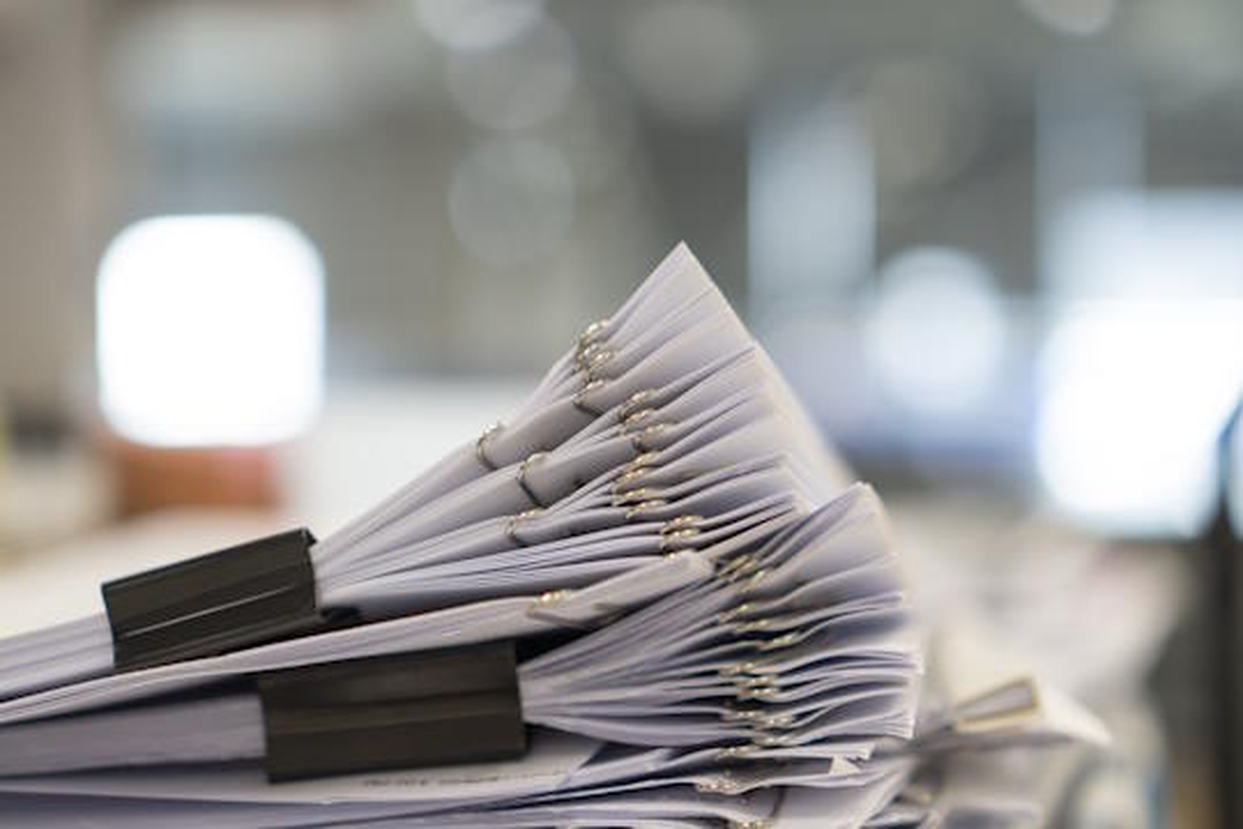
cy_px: 414
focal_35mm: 52
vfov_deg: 26.0
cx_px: 622
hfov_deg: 38.2
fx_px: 1795
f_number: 1.8
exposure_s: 1/50
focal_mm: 35
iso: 100
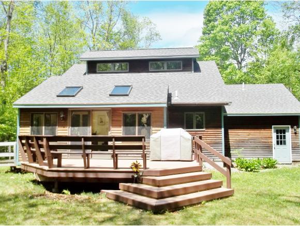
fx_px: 286
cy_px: 113
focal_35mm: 33
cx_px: 150
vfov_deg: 43.0
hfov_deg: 55.3
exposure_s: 1/125
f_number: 8
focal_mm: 5.9
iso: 64
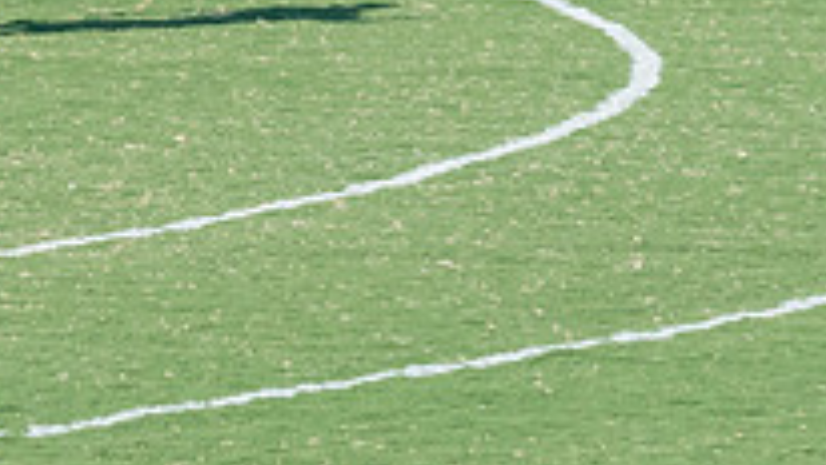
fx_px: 27297
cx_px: -599
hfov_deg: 1.7
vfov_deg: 1.0
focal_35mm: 1246
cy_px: -144
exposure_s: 1/1250
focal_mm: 160
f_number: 7.1
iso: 800
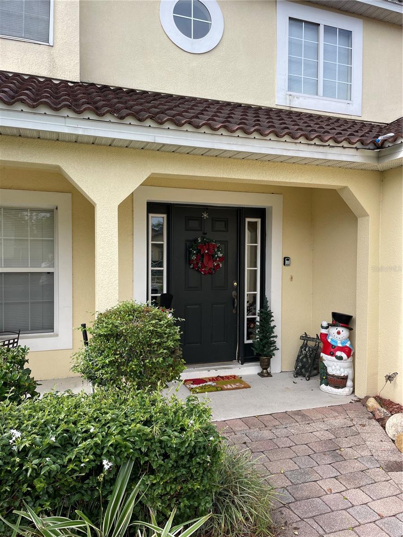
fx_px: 404
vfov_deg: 67.3
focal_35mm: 26
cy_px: 268
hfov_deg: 53.1
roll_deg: -0.4
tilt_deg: -0.9
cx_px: 202
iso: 32
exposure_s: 1/1276
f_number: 1.6
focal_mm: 4.2
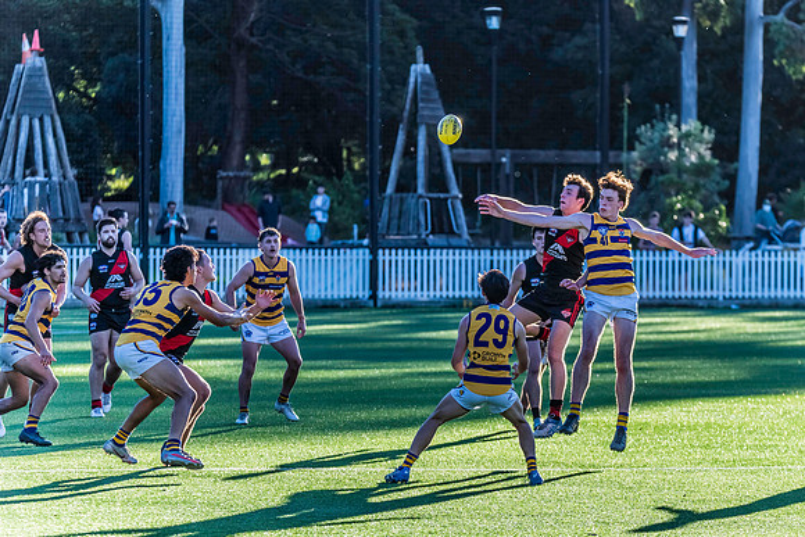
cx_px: 459
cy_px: 248
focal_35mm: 277
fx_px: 6195
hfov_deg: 7.4
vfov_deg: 5.0
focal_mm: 240
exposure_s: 1/1600
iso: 800
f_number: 5.3
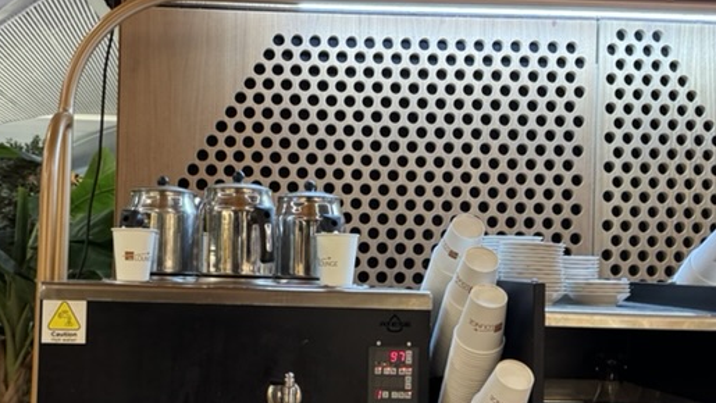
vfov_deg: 23.0
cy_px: 258
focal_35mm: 52
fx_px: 987
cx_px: 249
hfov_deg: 39.5
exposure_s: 1/60
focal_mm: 6.76
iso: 320
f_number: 1.78
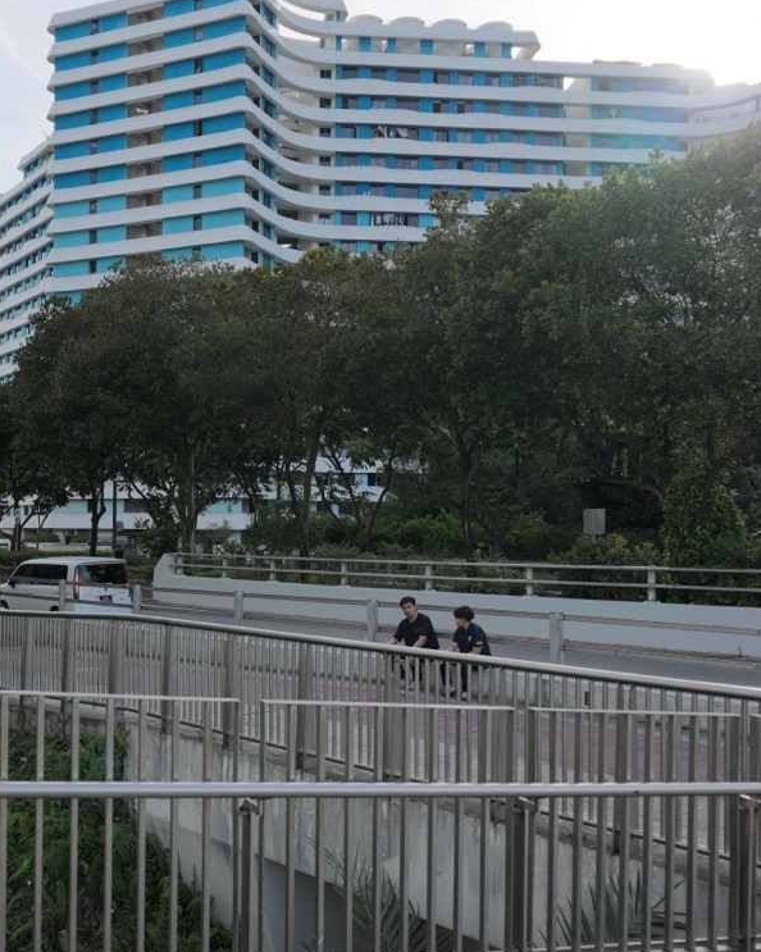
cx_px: 295
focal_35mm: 37
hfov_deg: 39.9
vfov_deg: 49.0
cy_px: 528
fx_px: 1042
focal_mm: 28
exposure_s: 1/750
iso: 400
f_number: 4
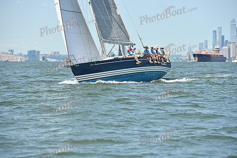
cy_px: 79
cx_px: 118
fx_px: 1317
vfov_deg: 6.9
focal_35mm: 200
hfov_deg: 10.3
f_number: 8
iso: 320
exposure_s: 1/1250
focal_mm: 200
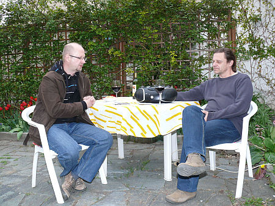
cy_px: 103
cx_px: 138
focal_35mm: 35
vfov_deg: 40.7
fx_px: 278
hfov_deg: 52.6
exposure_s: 1/80
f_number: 4
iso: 100
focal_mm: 7.4
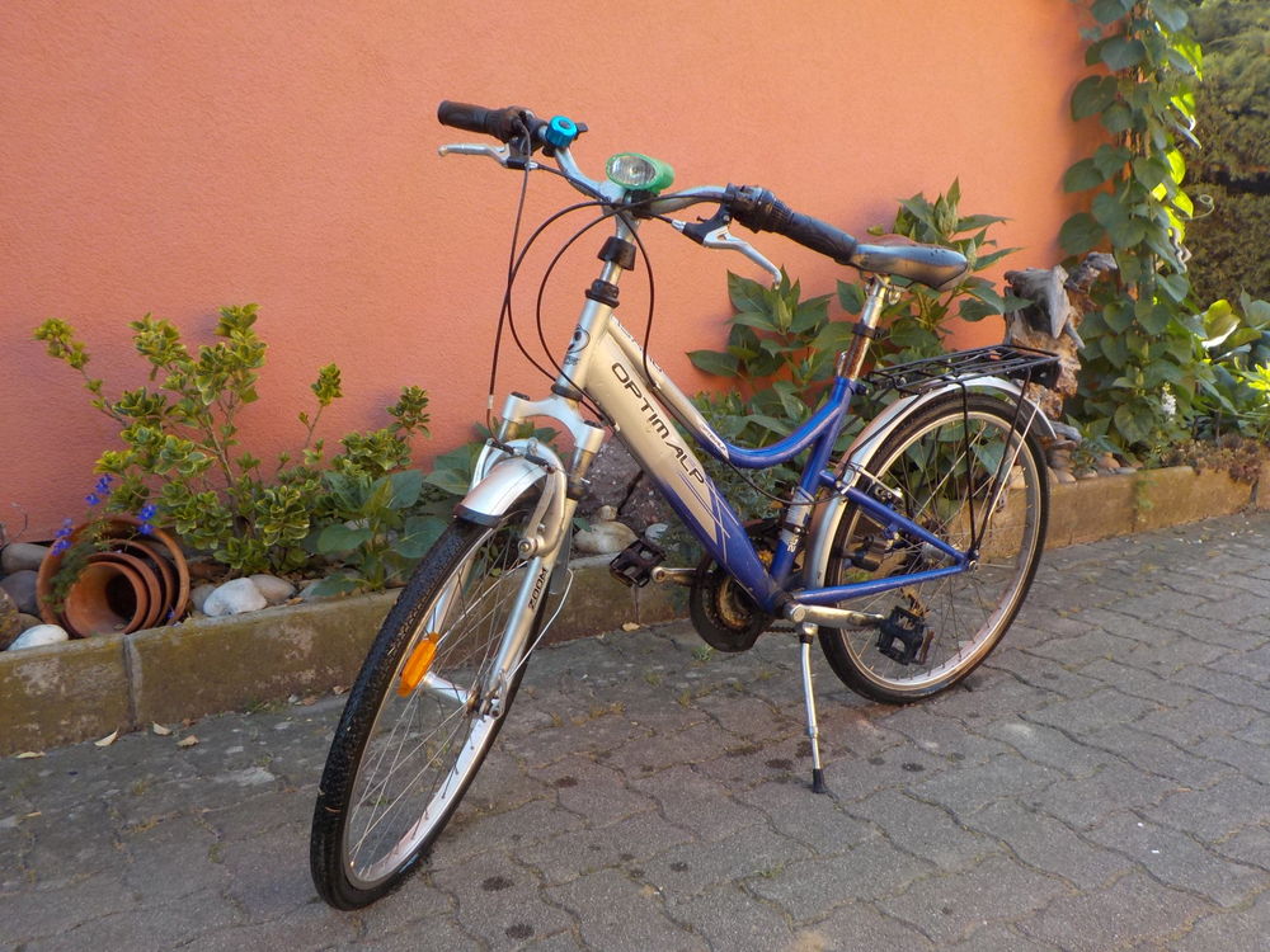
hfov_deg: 60.0
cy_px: 476
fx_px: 1101
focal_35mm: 30
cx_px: 635
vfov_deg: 46.8
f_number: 3.3
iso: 125
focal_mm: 4.1
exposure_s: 1/100
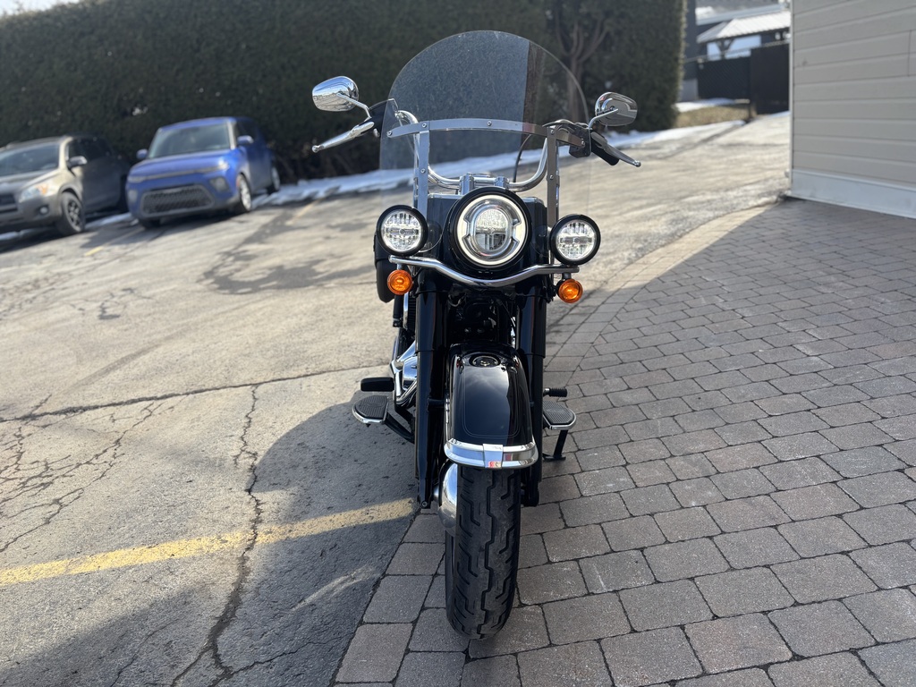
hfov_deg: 67.3
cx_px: 458
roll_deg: +9.4
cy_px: 344
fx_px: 688
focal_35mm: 26
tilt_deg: -16.4
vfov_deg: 53.1
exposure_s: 1/1080
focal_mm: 5.96
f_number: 1.6
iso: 50
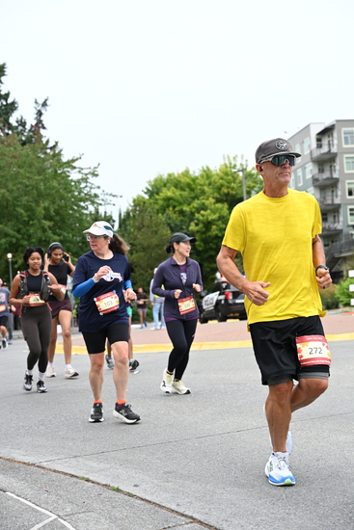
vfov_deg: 38.2
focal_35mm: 52
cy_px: 265
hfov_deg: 26.0
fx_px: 766
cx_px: 177
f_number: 4
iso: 1600
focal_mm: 52
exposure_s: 1/800
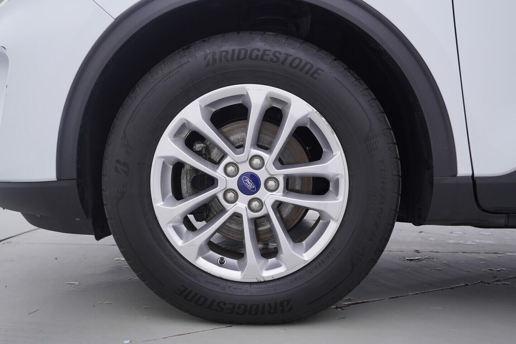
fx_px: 516
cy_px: 172
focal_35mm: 36
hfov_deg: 53.1
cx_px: 258
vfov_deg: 36.9
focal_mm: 24
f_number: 4
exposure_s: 1/80
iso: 125
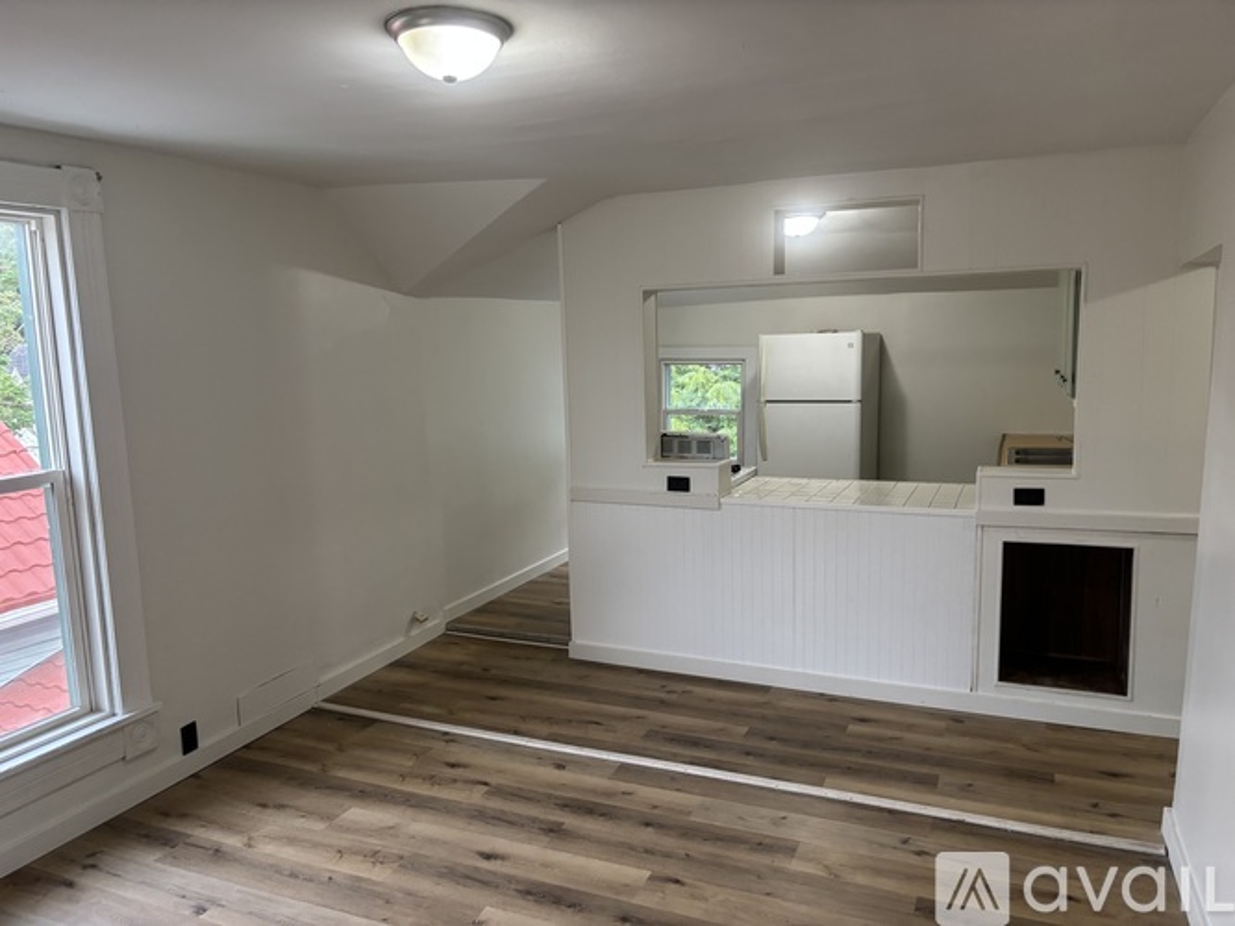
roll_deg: +2.0
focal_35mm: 26
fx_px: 927
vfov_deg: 53.0
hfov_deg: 67.3
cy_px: 463
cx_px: 618
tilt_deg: -7.5
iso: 200
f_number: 1.6
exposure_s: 1/60
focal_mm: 5.96
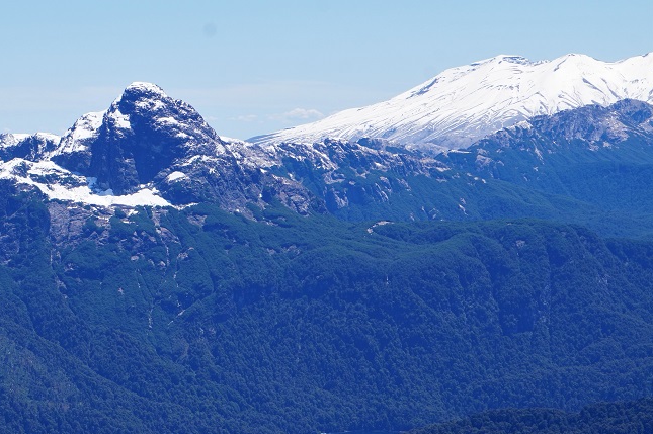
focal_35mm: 156
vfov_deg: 8.8
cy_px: 320
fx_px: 2823
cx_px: 149
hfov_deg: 13.1
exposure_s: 1/160
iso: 100
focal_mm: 67
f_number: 11
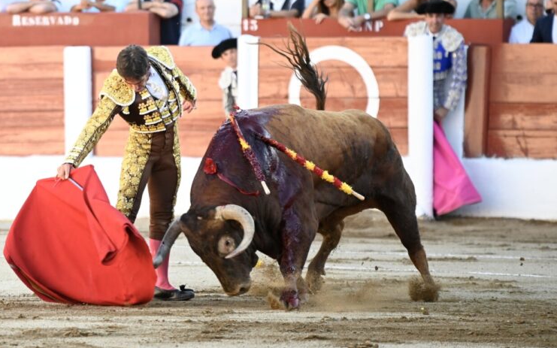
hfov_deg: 9.9
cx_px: 285
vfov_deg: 6.2
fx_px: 3203
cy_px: 157
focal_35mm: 211
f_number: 2.8
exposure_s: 1/500
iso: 640
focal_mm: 200
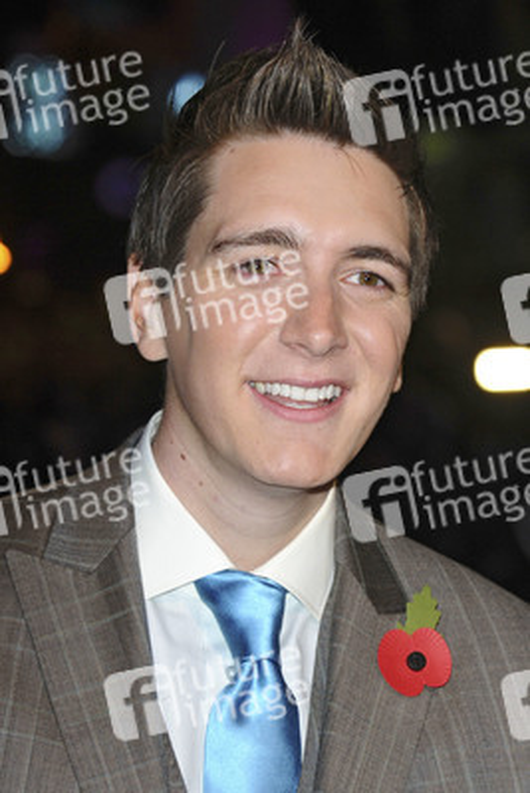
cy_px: 396
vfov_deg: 14.9
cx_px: 265
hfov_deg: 9.9
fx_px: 3045
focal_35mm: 138
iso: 400
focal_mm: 92
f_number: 5
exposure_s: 1/160
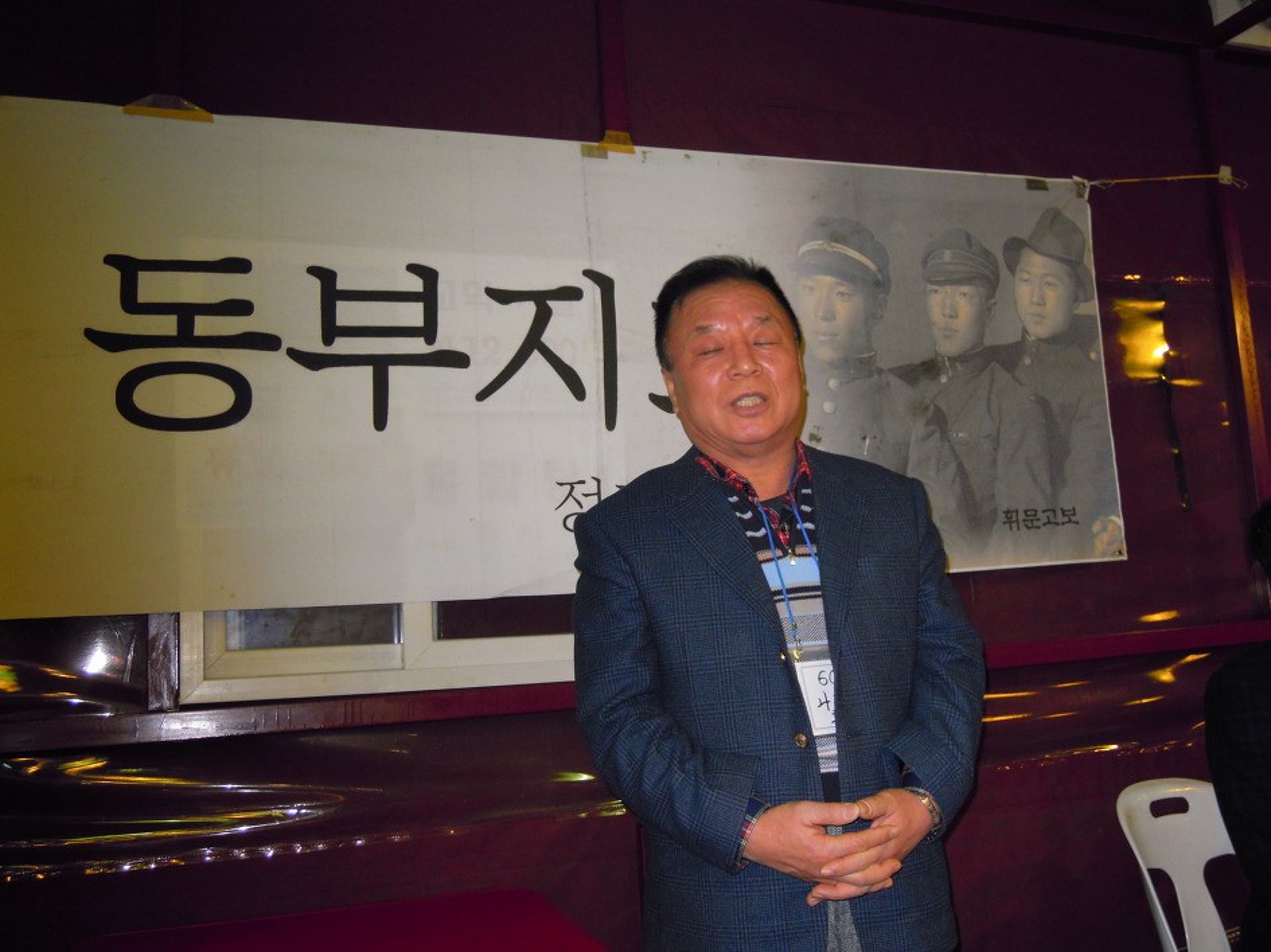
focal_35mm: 32
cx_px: 636
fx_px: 1175
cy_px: 476
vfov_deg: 44.1
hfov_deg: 56.8
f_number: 2.8
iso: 200
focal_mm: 5.7
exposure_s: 1/25
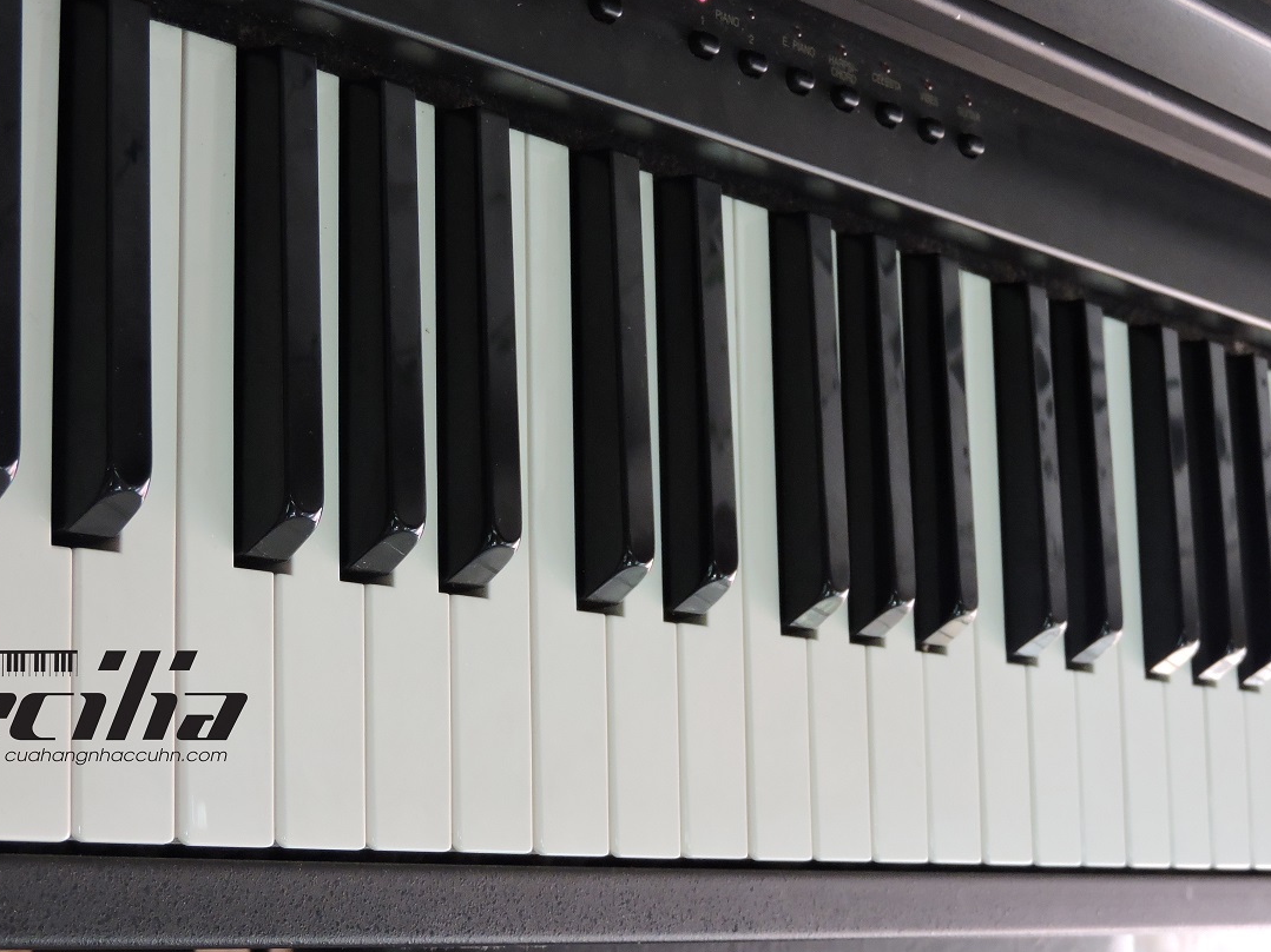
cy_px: 473
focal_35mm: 77
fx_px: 2827
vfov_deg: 19.1
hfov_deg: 25.3
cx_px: 647
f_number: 3.7
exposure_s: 1/30
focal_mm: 10.7
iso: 400
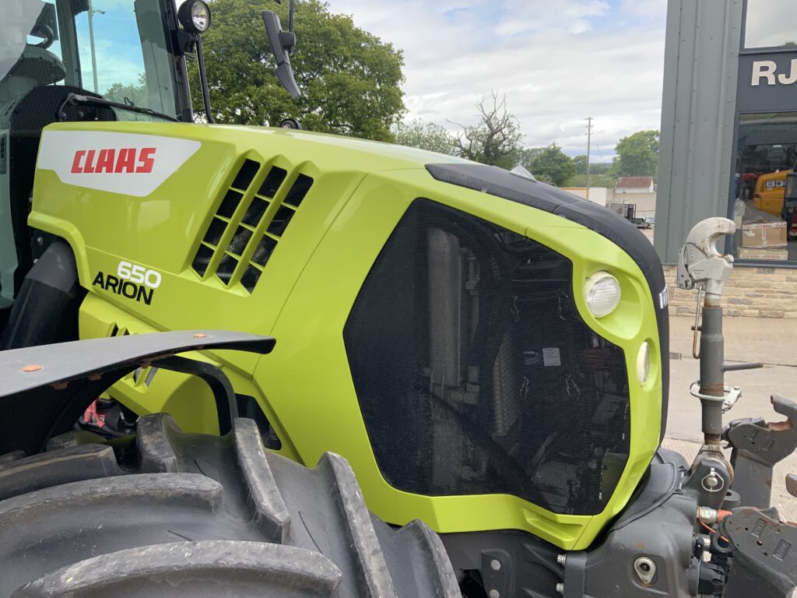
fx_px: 668
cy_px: 299
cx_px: 398
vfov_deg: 48.2
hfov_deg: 61.7
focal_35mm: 29
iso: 16
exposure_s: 1/450
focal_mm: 3
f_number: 1.8
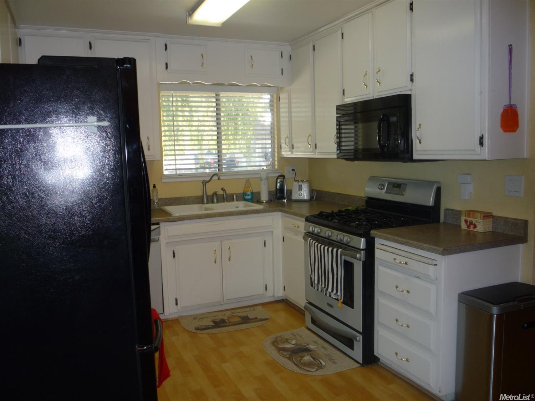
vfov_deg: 46.8
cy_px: 200
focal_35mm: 30
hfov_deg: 60.0
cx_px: 268
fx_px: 464
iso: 100
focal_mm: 5.2
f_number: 3.3
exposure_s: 1/30
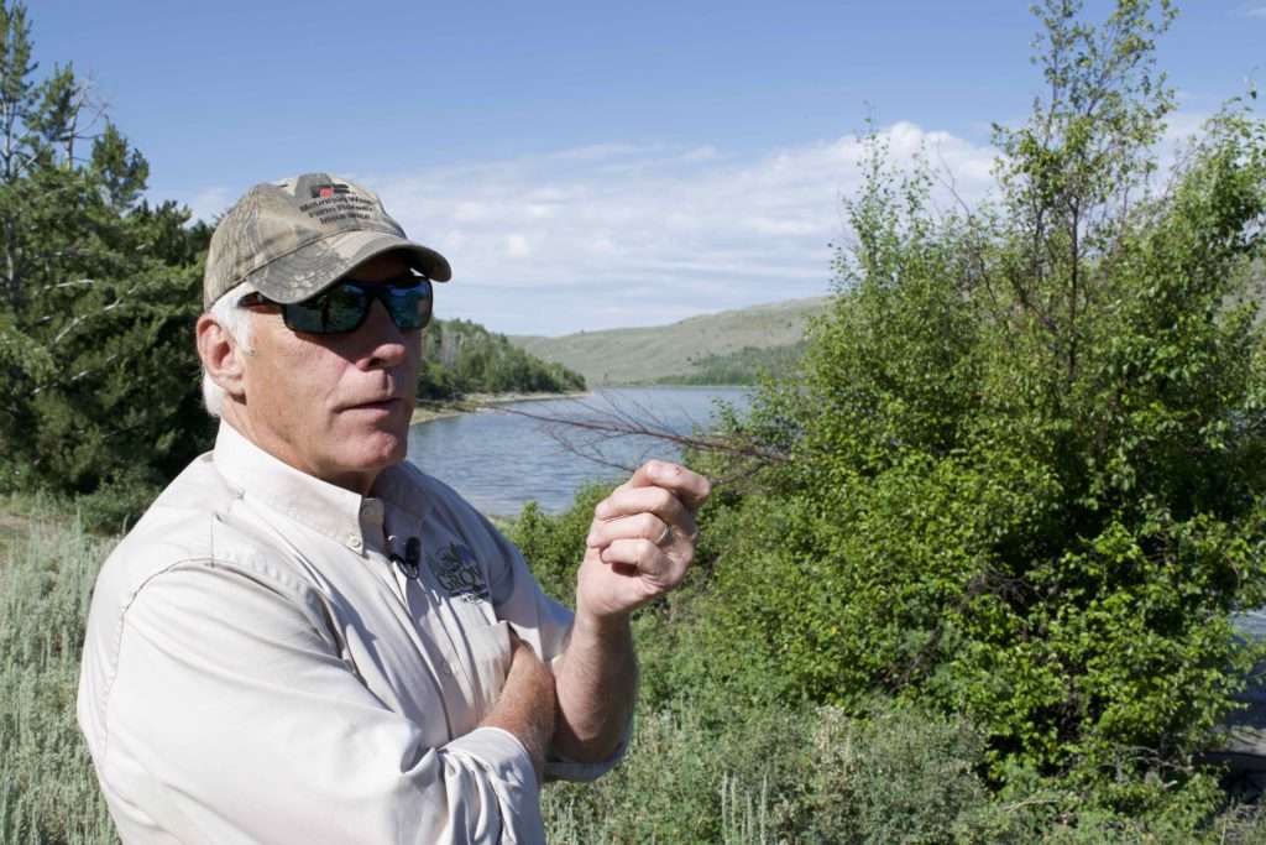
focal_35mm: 38
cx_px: 633
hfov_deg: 51.3
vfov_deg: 35.5
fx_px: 1319
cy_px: 422
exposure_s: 1/400
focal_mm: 25
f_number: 10
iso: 200
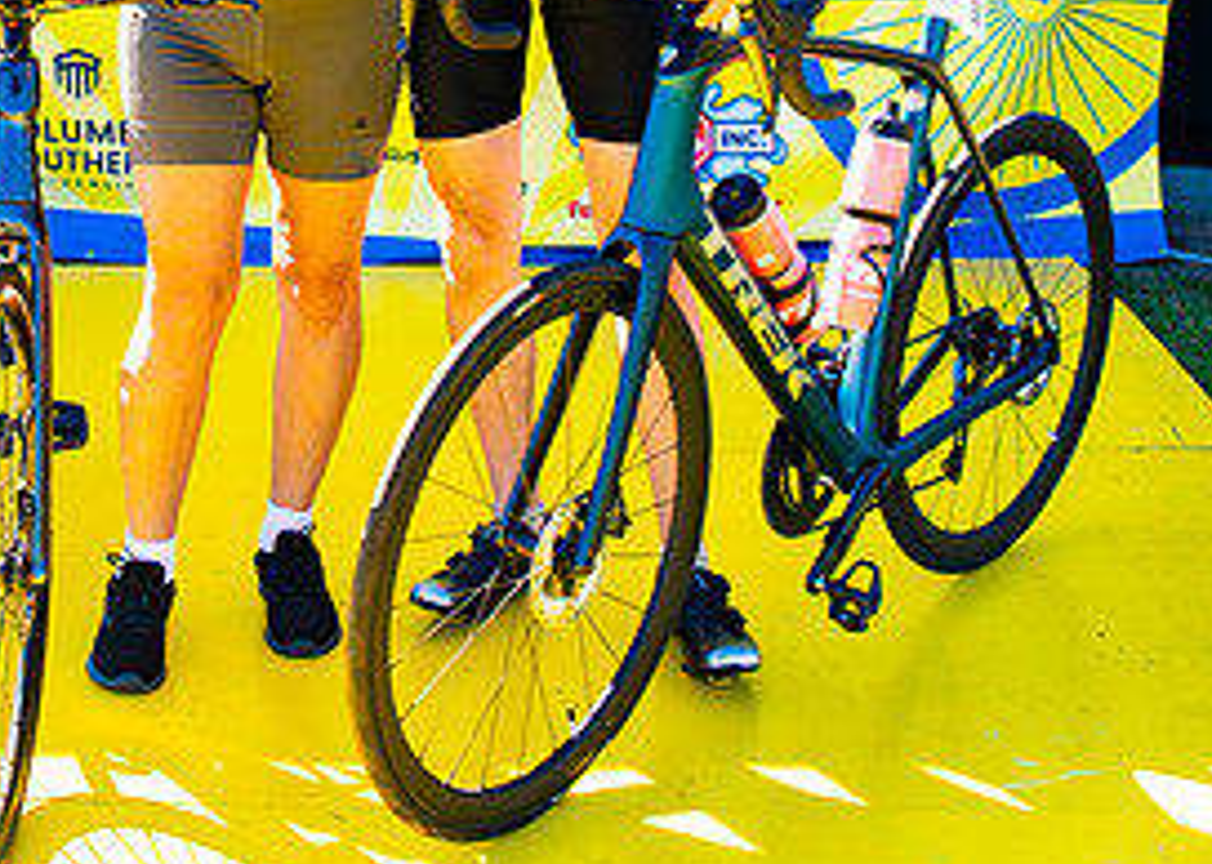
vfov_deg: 17.5
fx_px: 2718
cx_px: 425
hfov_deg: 25.0
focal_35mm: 79
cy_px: -60
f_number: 2.8
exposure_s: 1/200
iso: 100
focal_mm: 32
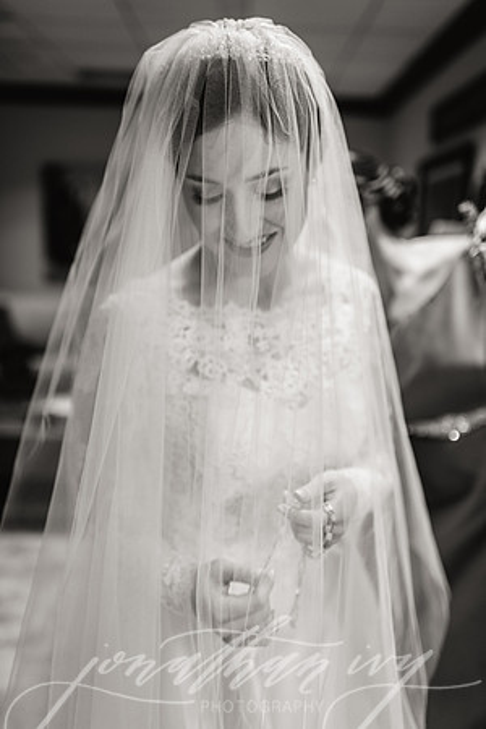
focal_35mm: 35
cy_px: 364
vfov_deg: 54.4
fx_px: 709
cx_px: 243
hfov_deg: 37.9
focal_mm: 35
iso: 1250
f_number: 2
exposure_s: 1/125
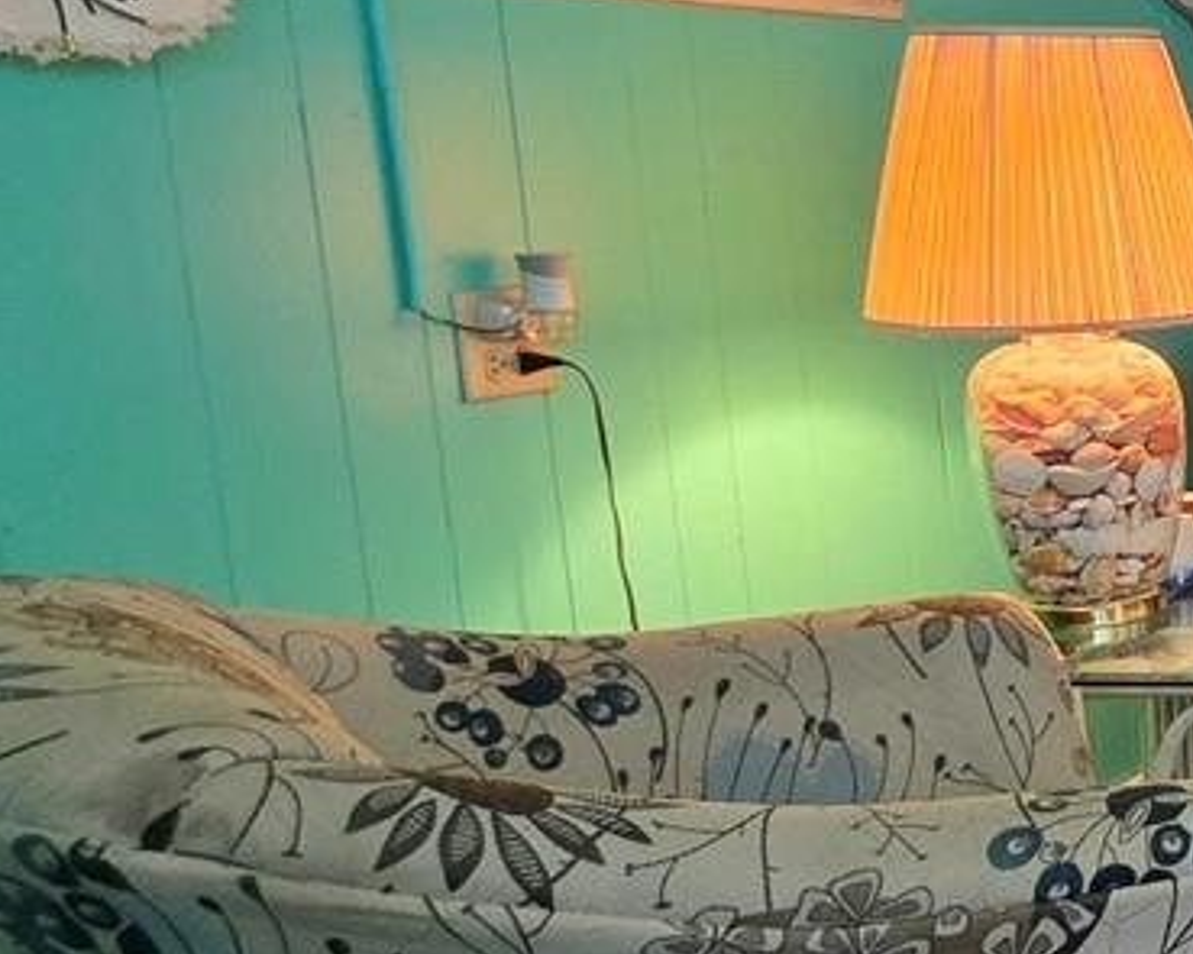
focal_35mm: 55
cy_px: 424
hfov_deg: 20.4
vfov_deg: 27.6
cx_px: 2273
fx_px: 1941
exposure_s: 1/120
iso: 250
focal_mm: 2.2
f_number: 1.9
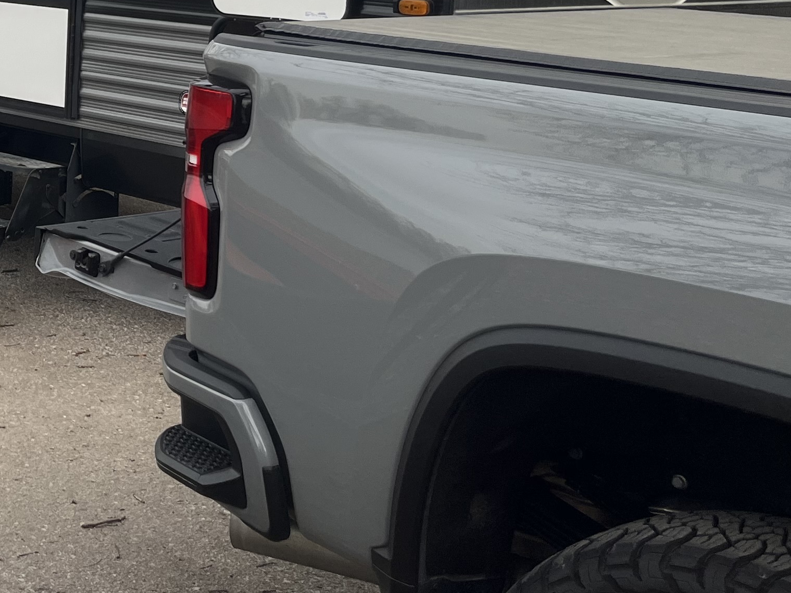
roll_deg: -1.5
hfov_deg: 24.8
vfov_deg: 20.6
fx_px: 1577
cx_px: -208
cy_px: -11
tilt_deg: -5.6
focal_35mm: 69
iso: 50
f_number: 1.6
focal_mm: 5.1
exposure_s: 1/537
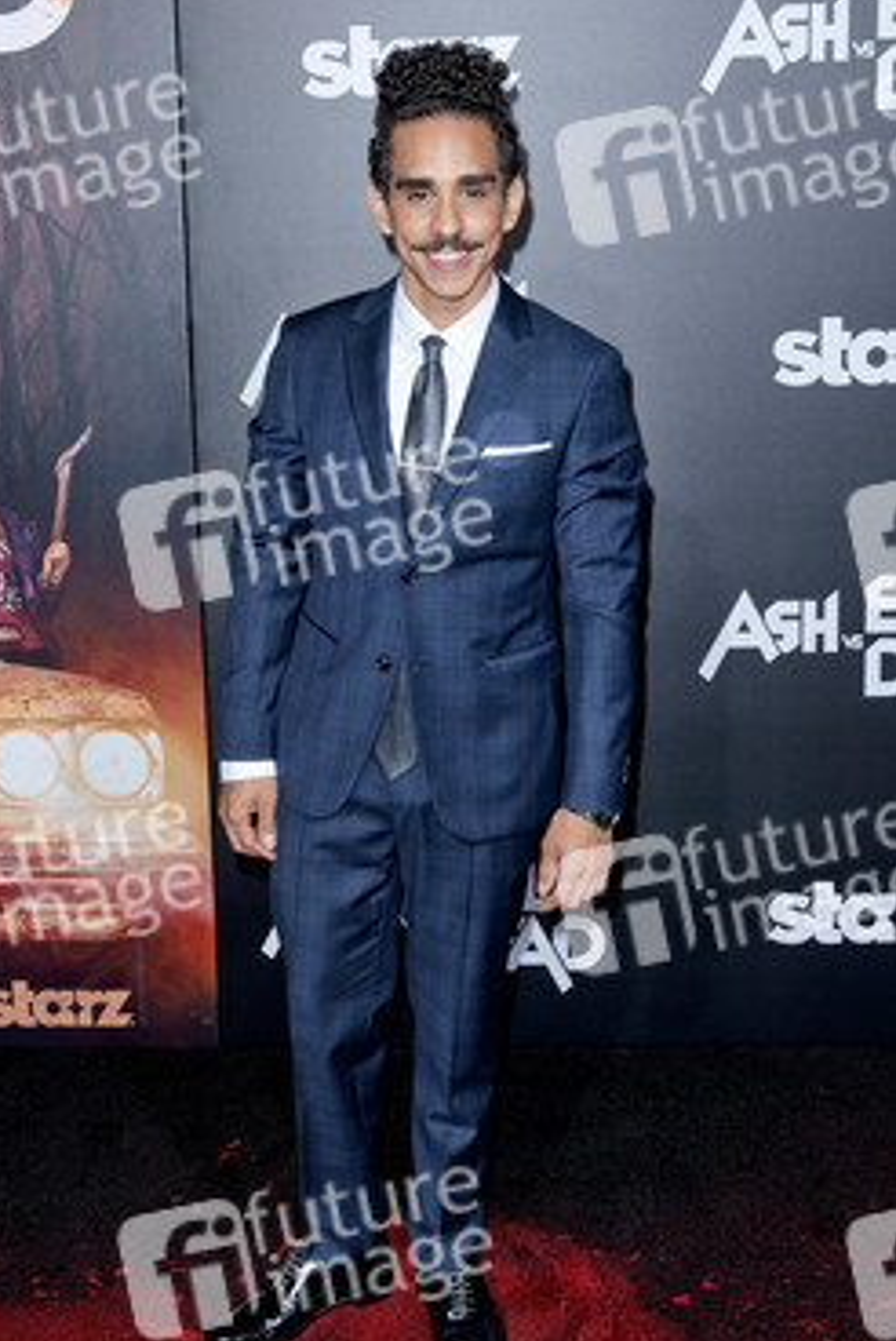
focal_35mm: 38
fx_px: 1416
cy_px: 707
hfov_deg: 35.1
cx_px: 413
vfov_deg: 50.6
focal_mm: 35
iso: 500
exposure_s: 1/320
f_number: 5.6
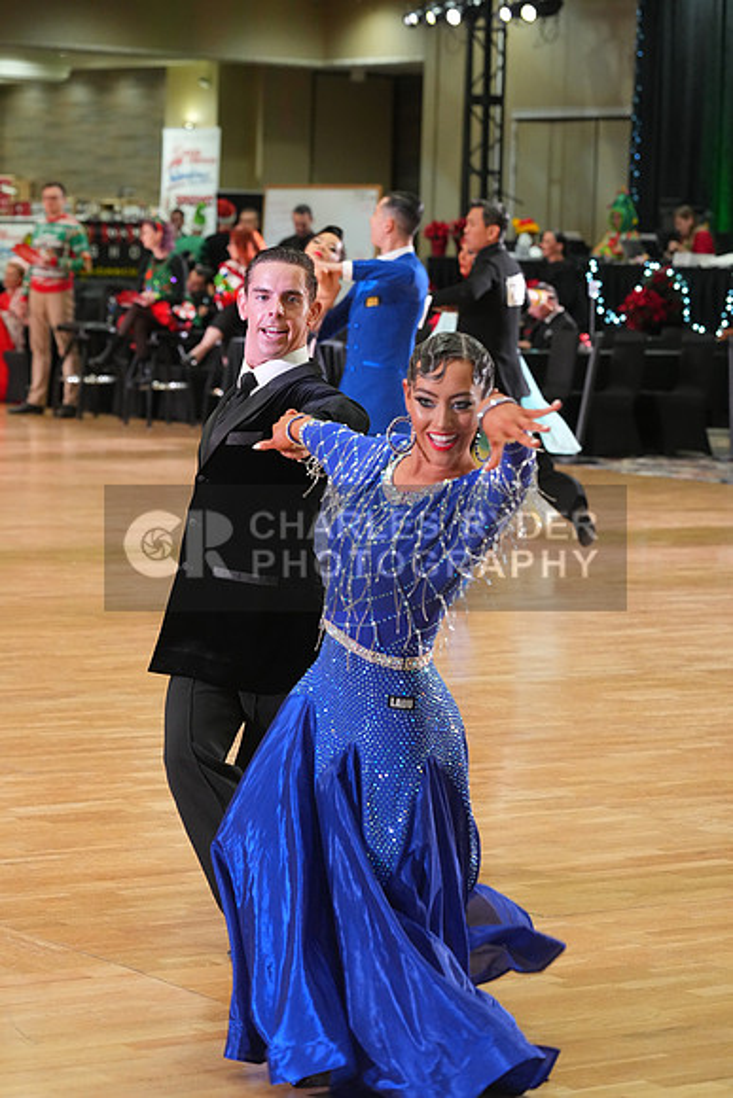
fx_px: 3357
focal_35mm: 110
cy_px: 549
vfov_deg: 18.6
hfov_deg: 12.5
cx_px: 366
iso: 4000
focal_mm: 110
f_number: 5.6
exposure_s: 1/200
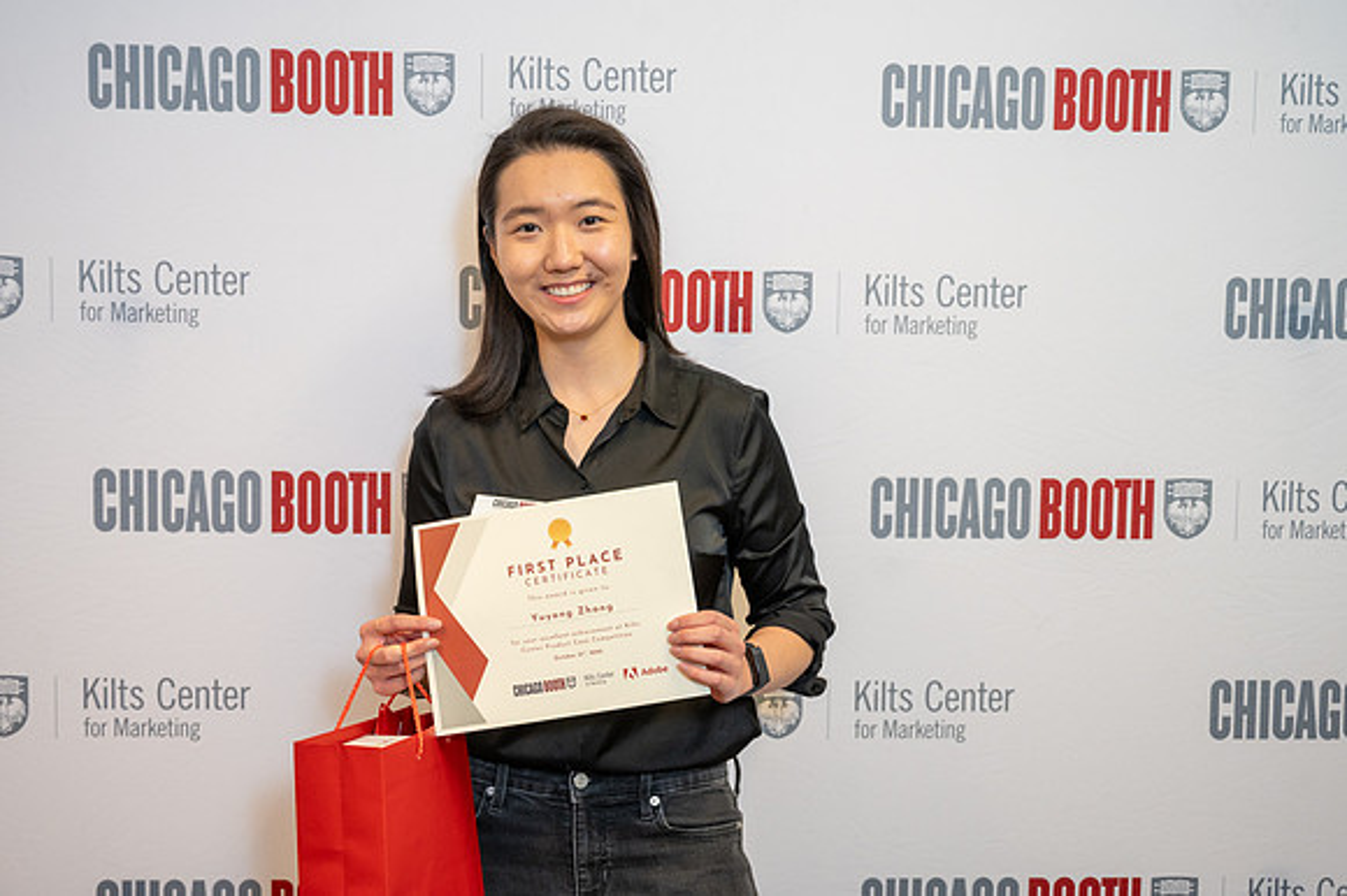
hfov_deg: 43.6
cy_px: 448
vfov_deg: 29.8
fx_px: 1683
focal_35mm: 45
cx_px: 674
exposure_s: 1/100
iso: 1600
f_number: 4
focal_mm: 45
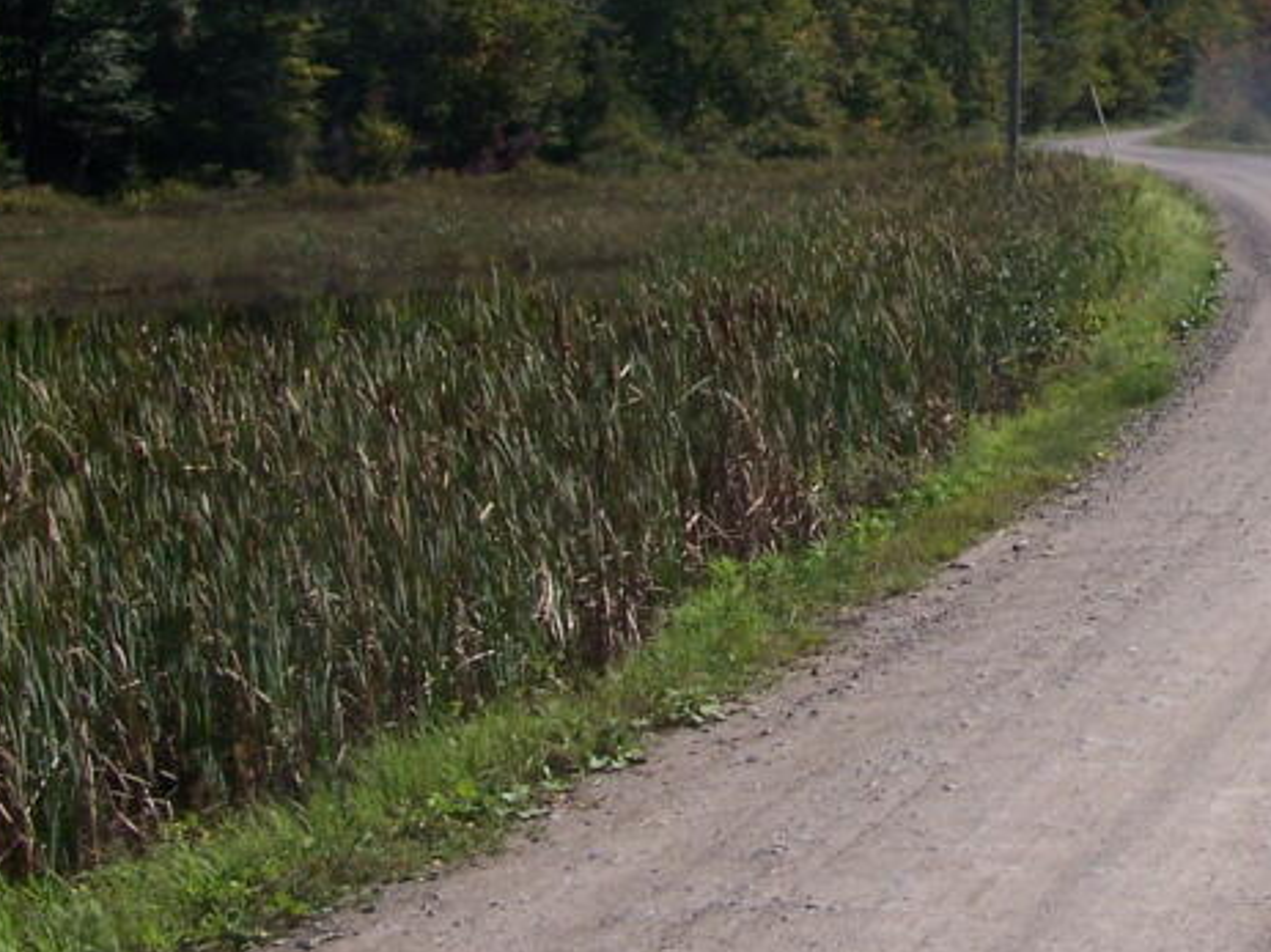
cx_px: 1320
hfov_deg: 22.3
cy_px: 80
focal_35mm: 84
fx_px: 3083
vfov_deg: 17.3
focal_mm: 6.3
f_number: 5.6
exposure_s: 1/500
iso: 80
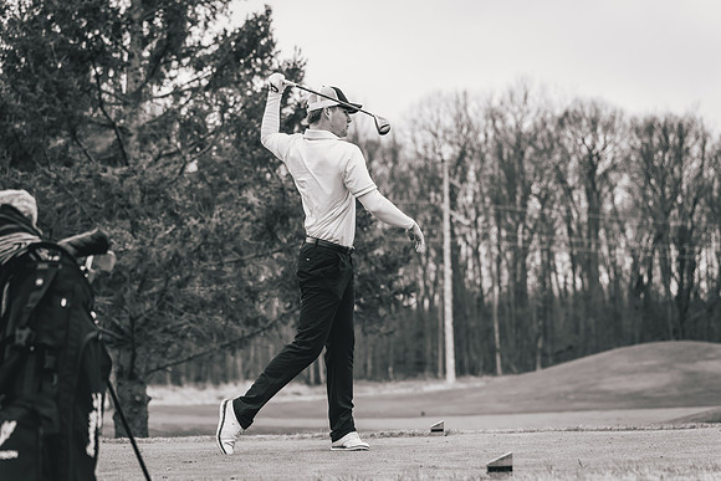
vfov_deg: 18.8
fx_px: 1455
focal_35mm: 73
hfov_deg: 27.8
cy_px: 241
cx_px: 361
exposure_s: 1/4000
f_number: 2.8
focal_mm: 70
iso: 640
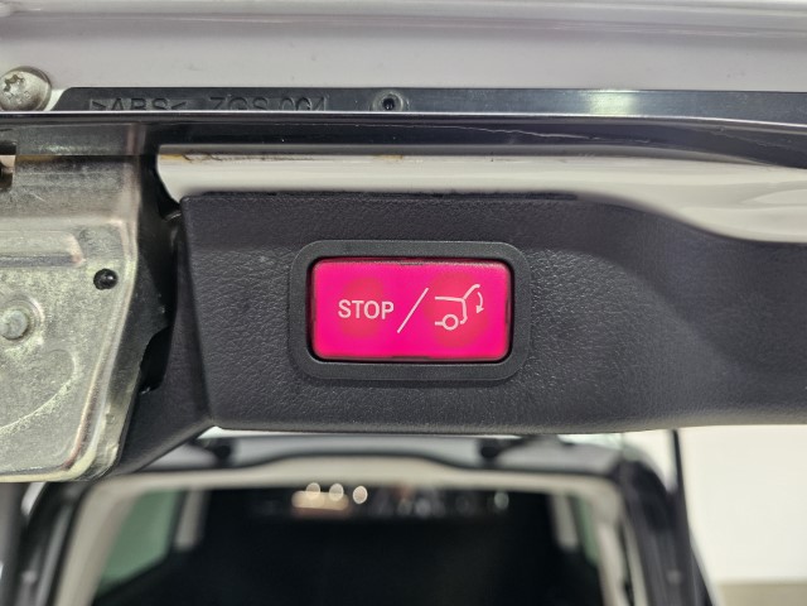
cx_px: 404
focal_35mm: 23
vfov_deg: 58.9
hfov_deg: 73.9
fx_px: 536
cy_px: 303
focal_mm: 6.3
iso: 250
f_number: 1.7
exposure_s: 1/100
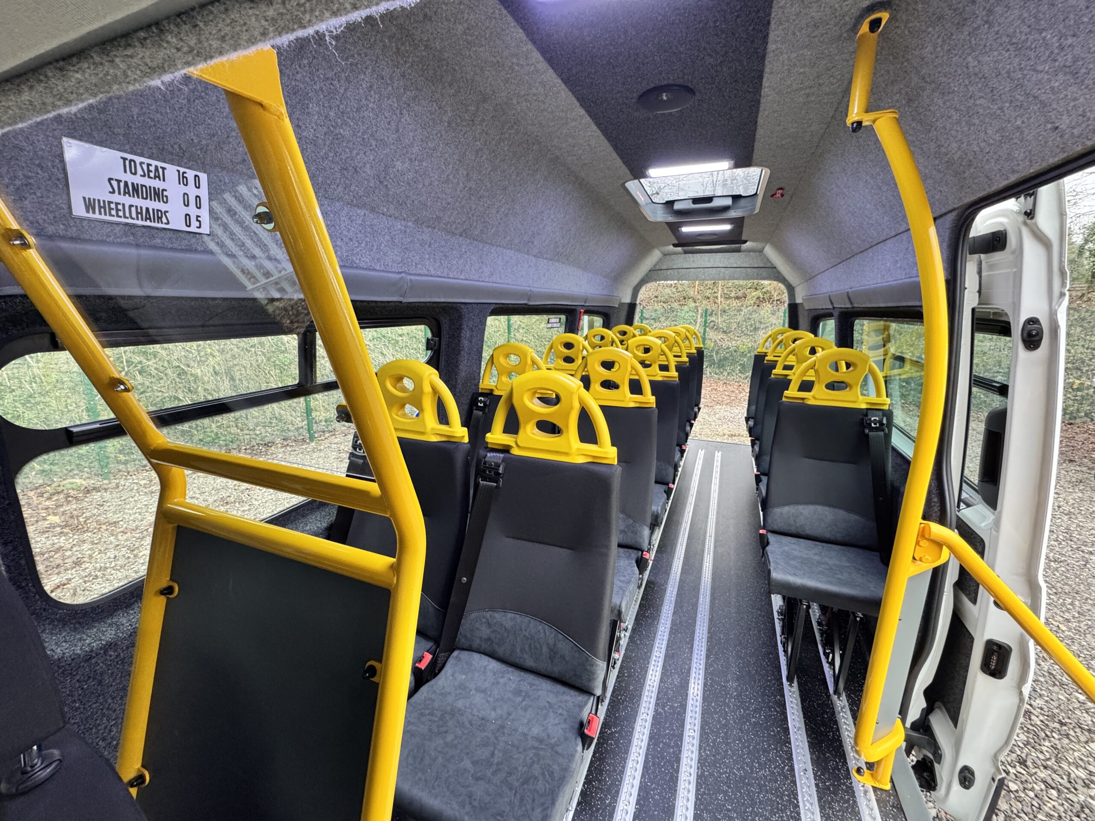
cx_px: 548
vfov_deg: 85.7
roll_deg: -0.8
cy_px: 410
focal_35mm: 14
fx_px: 443
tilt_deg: -12.2
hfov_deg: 102.1
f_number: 2.2
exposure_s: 1/99
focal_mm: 2.22
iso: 320
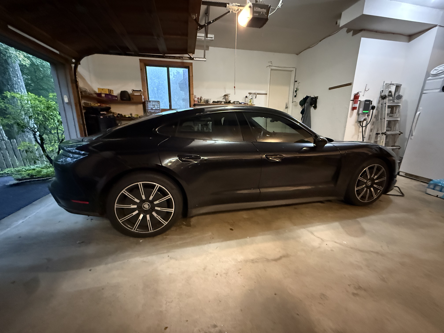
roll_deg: -0.6
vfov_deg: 85.7
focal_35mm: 14
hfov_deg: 102.1
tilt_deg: -14.1
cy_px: 166
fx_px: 180
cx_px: 222
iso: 2000
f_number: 2.2
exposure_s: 1/30
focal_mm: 2.22
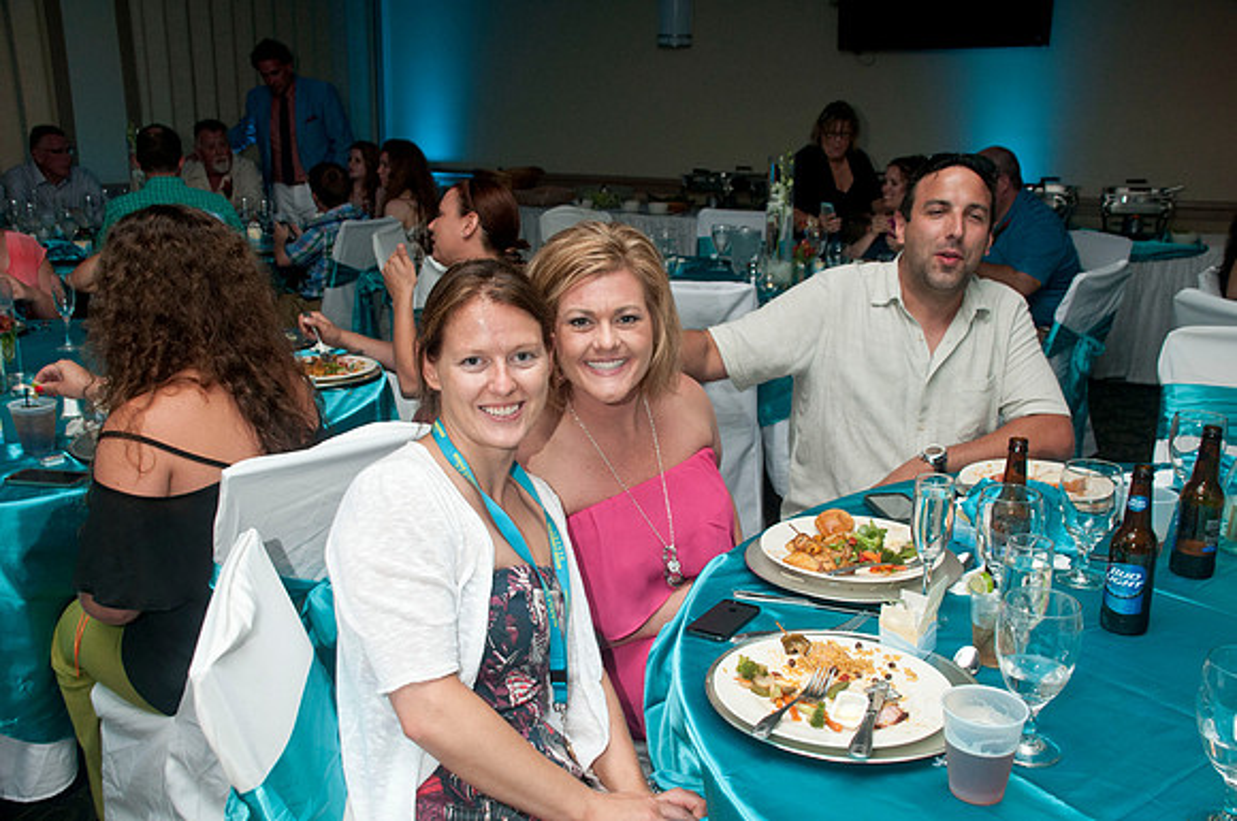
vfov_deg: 36.8
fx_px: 1235
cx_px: 618
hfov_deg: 53.2
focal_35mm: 36
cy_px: 410
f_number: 5.6
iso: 400
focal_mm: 24
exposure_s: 1/160
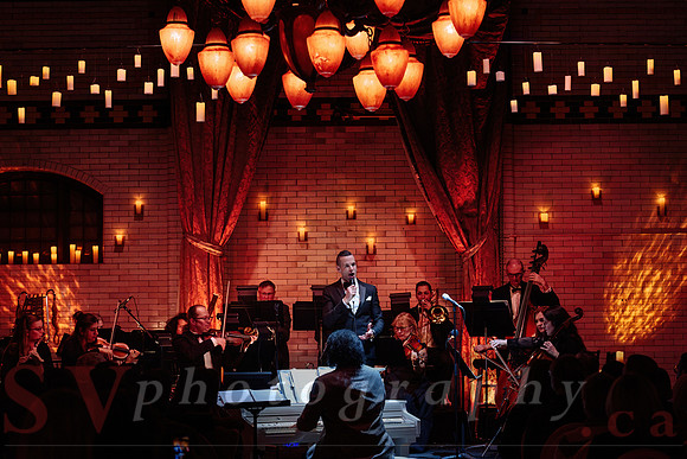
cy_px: 230
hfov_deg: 28.0
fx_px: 1375
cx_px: 344
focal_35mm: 72
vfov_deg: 18.9
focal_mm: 70
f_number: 3.5
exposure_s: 1/80
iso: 2000
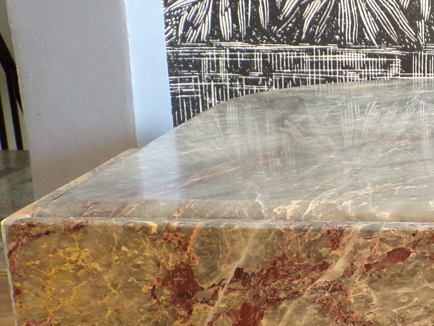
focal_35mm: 80
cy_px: 333
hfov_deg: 23.1
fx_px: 1003
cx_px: 469
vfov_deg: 17.9
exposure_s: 1/17
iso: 302
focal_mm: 5.8
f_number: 3.2
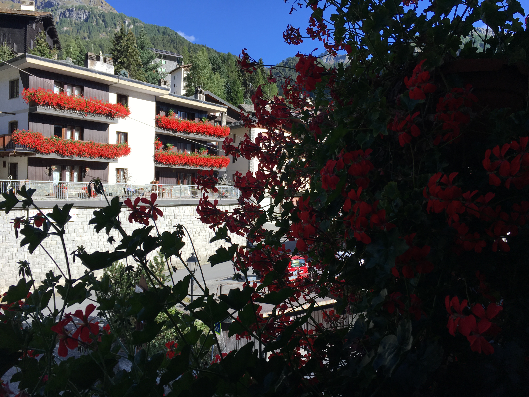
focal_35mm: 29
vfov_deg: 48.2
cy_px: 198
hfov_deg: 61.7
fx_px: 443
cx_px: 264
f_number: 2.2
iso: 25
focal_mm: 4.15
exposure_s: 1/725
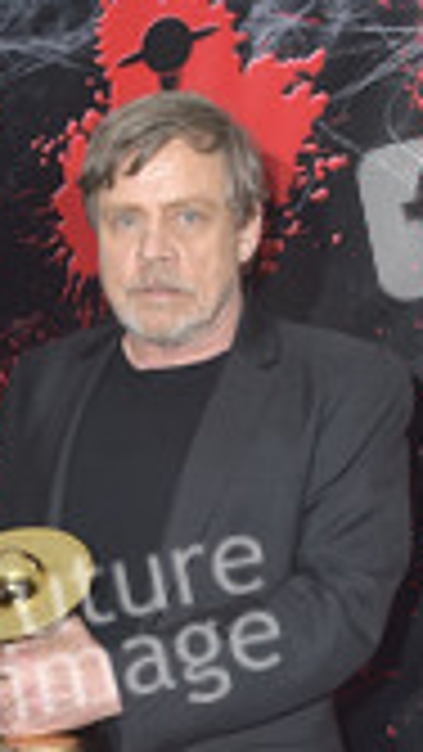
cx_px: 182
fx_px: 1555
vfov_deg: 24.9
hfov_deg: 15.5
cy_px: 869
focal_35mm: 78
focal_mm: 31
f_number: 6.3
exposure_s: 1/250
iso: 250
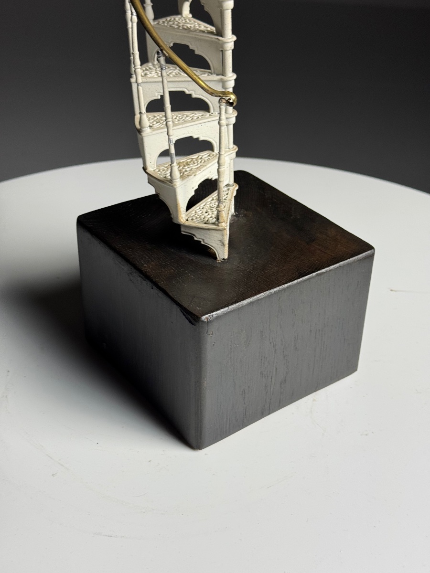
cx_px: 215
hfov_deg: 30.3
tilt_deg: -34.2
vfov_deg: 39.7
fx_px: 795
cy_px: 286
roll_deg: -1.0
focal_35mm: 48
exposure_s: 1/50
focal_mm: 6.76
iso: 50
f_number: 1.78
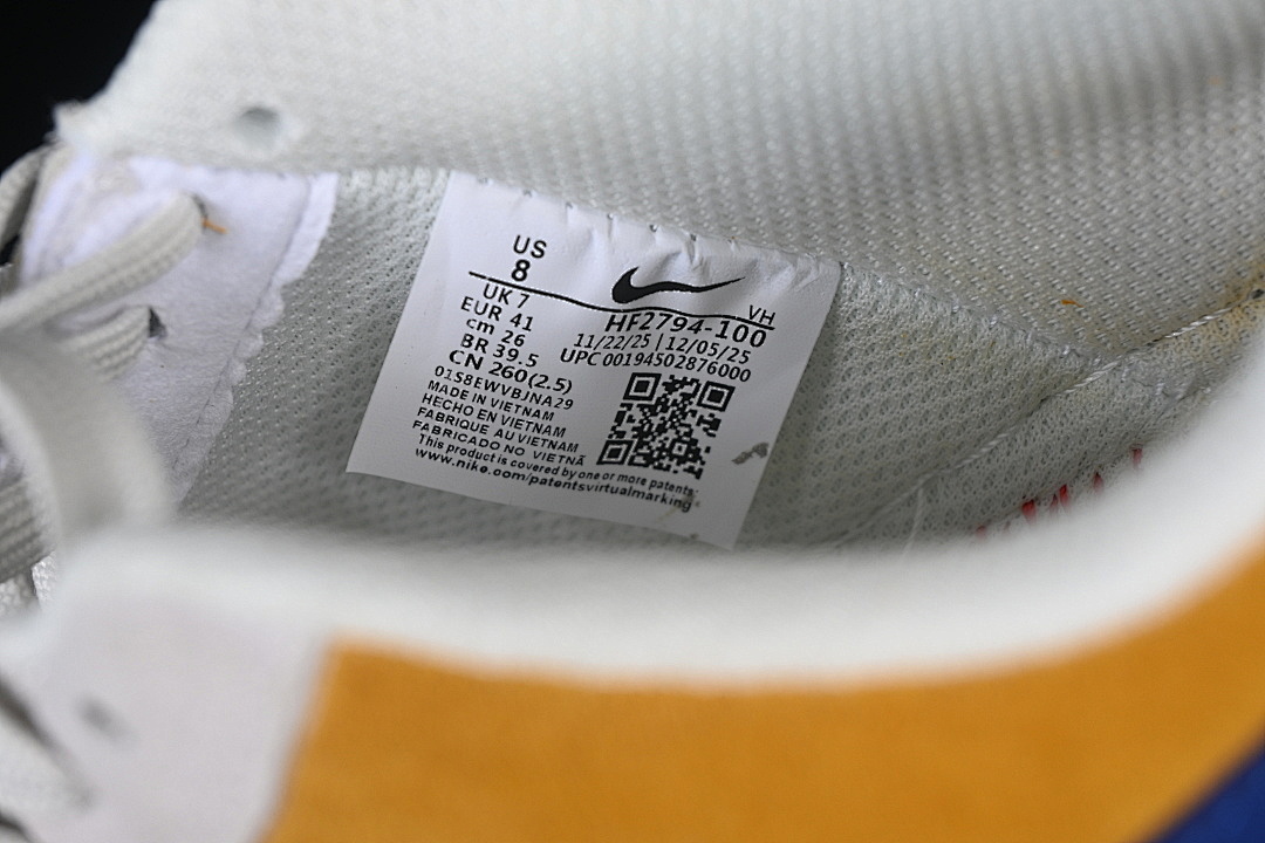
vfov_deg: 18.2
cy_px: 422
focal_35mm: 75
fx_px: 2635
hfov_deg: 27.0
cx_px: 632
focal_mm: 50
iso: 160
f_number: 7.1
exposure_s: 1/80
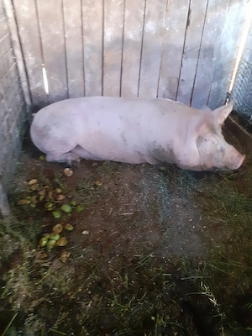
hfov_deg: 51.4
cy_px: 168
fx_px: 262
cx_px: 126
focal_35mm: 27
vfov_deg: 65.3
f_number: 1.9
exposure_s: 1/25
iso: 500
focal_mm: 3.6
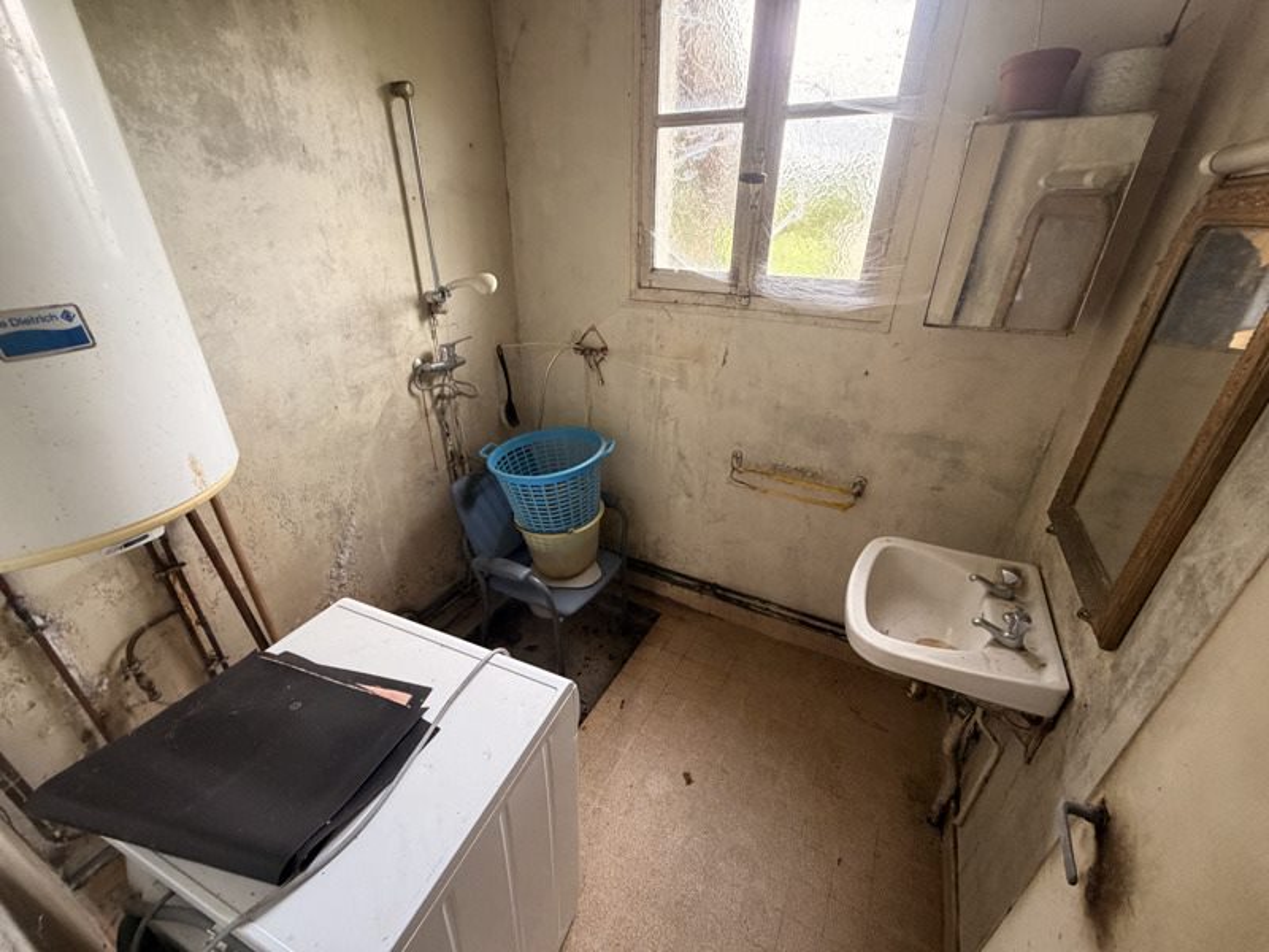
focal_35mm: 14
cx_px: 634
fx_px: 513
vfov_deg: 85.7
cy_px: 476
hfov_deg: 102.1
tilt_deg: -26.7
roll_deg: -0.6
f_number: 2.2
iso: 320
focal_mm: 2.22
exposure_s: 1/104
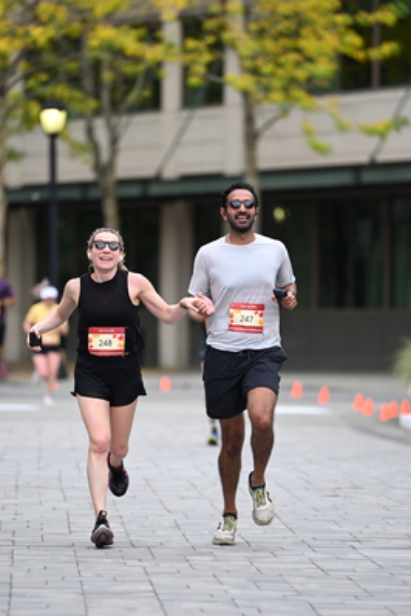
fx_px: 4726
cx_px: 180
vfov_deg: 7.5
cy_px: 320
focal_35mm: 276
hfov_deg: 5.0
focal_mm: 200
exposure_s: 1/2000
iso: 640
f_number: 2.8
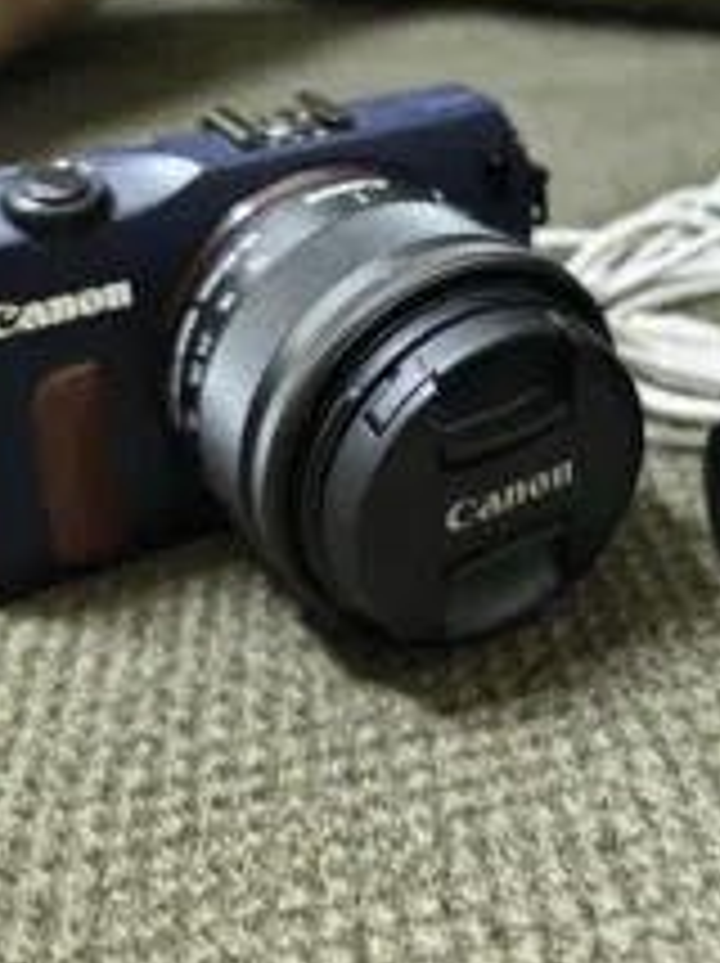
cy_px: 184
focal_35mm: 43
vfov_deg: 41.9
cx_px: 544
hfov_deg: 32.9
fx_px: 1195
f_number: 1.67
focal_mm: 8.71
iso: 200
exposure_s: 1/33.3
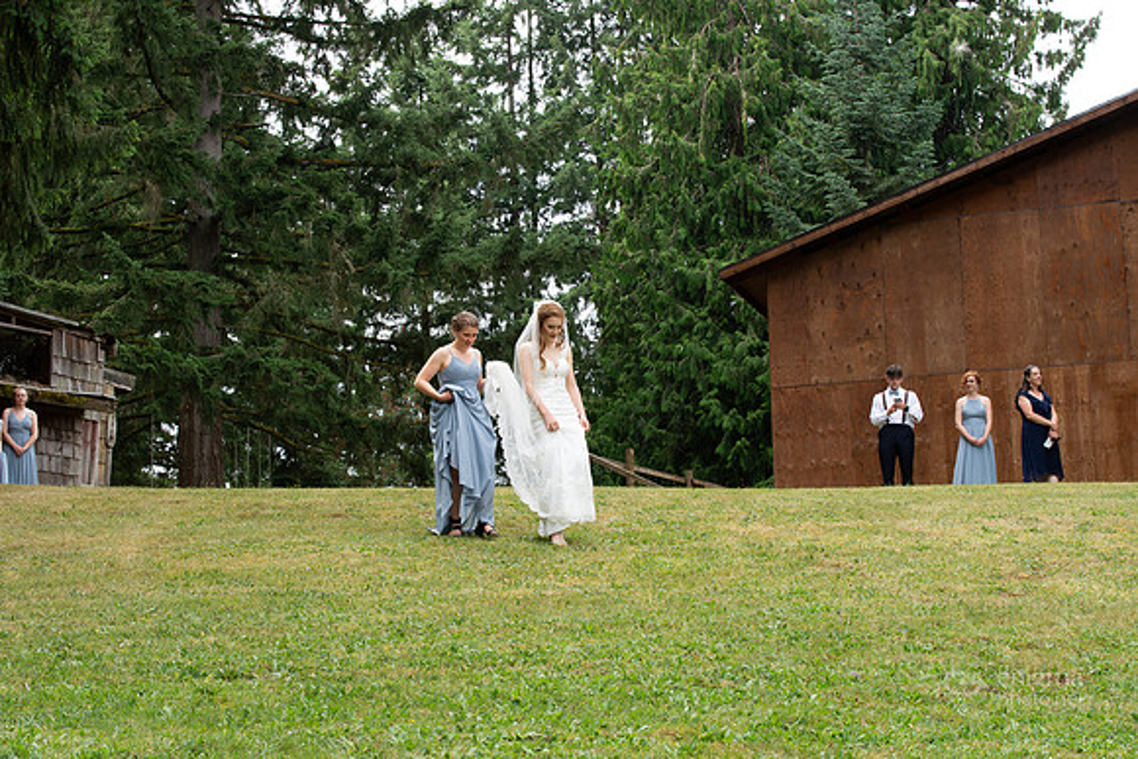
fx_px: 2213
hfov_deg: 28.8
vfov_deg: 19.5
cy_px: 380
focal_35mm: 70
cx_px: 569
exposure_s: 1/250
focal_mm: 70
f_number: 11
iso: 800
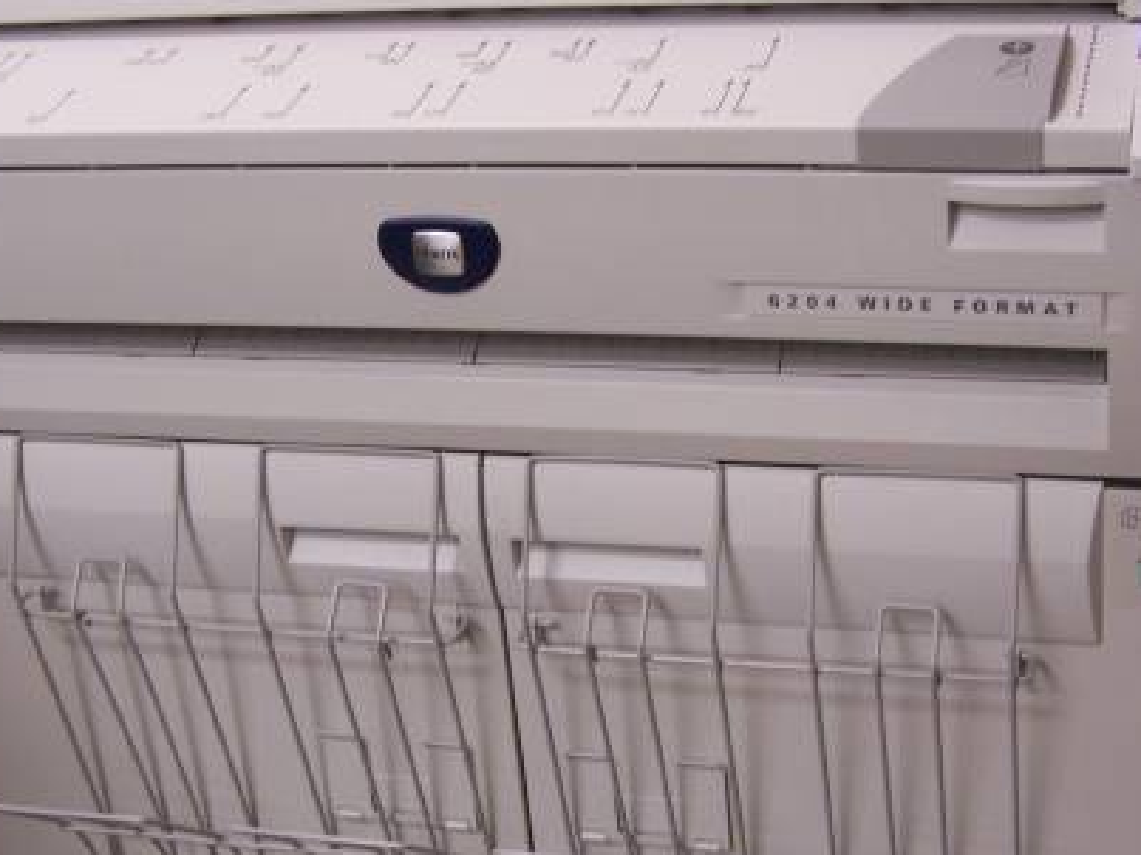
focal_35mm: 66
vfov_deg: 22.2
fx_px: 2175
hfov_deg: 29.4
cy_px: 536
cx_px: 586
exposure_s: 1/30
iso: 140
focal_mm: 6.3
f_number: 2.8
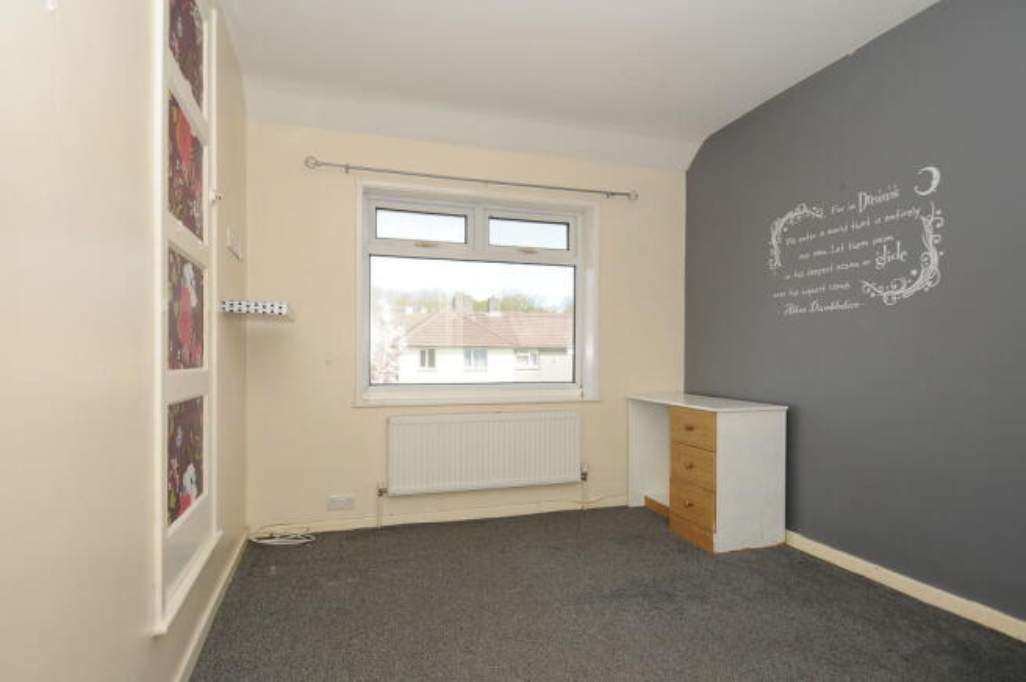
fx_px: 555
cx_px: 513
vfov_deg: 63.1
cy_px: 341
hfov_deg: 85.5
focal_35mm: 20
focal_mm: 13
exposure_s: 1/250
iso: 400
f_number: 7.1
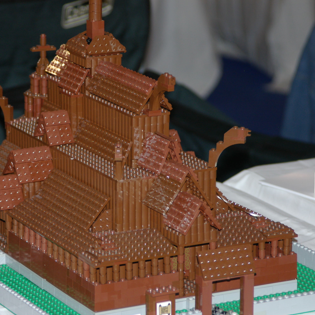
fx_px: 2141
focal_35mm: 208
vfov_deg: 8.4
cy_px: 158
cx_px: 99
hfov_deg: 8.4
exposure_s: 1/125
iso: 400
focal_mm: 108
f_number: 5.6
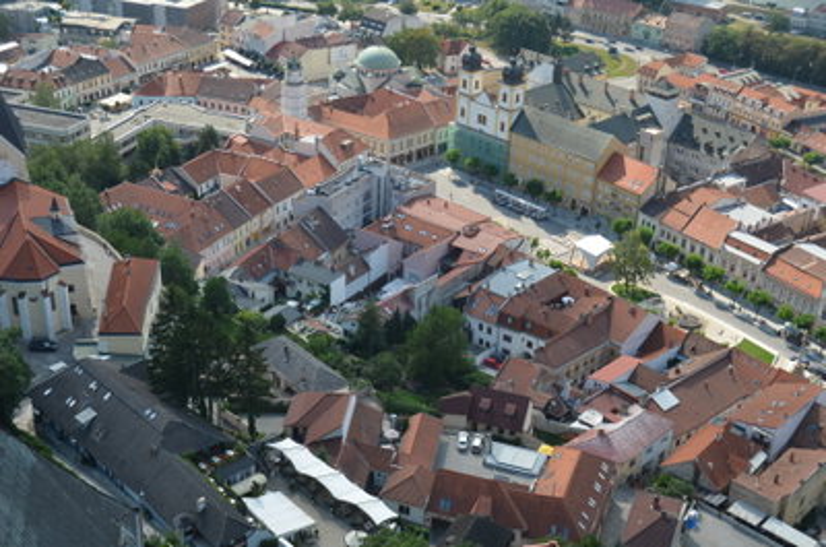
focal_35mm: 48
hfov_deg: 41.2
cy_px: 274
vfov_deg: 28.0
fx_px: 1099
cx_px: 413
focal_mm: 32
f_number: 8
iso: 180
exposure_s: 1/250
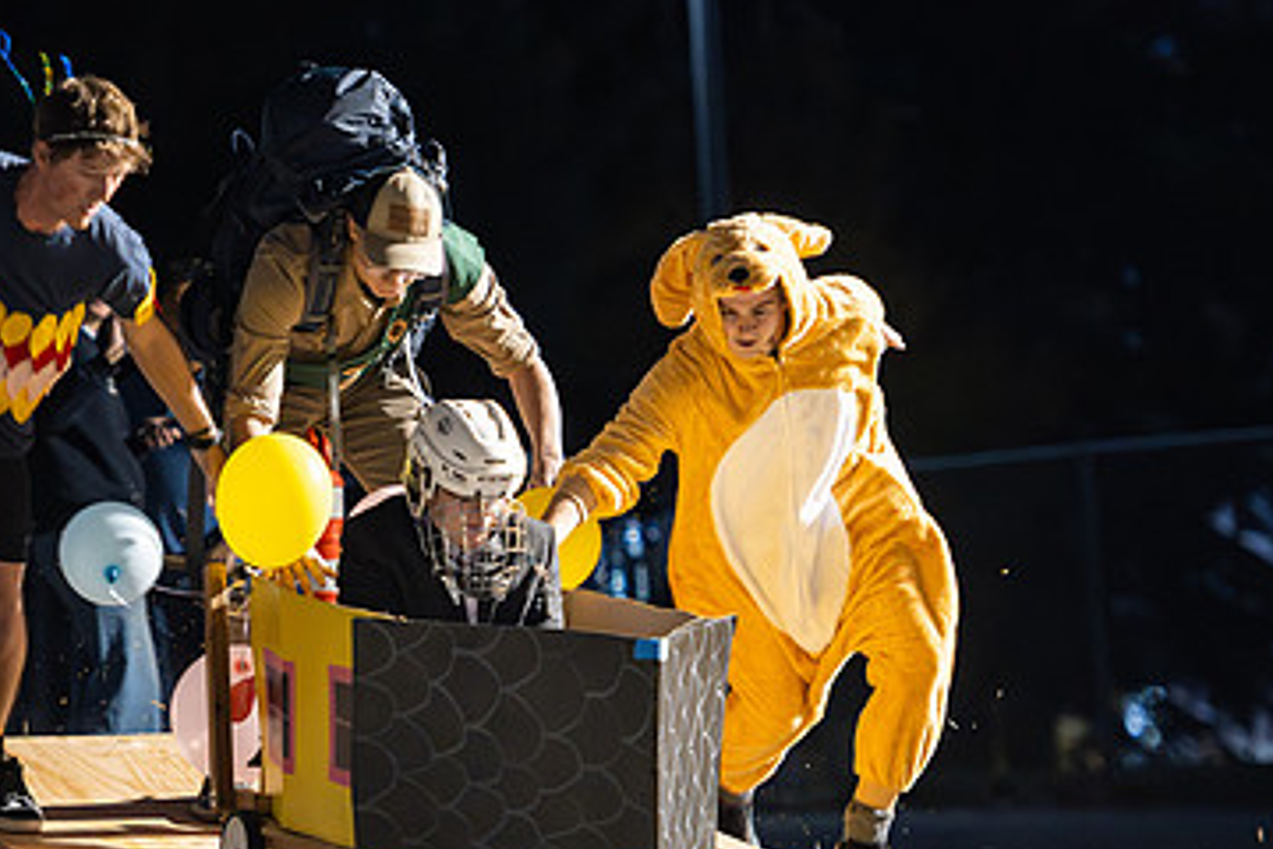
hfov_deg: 7.8
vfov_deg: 5.2
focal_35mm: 263
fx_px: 9299
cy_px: 622
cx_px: 515
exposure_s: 1/125
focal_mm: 145
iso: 2000
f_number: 2.8
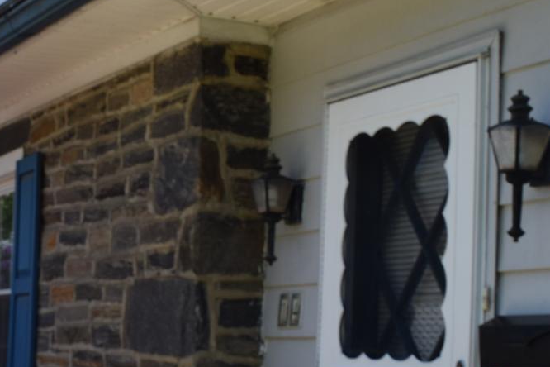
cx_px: 20
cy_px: 292
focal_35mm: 83
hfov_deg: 23.6
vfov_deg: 16.3
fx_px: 1268
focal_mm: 18
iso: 200
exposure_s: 1/250
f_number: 8
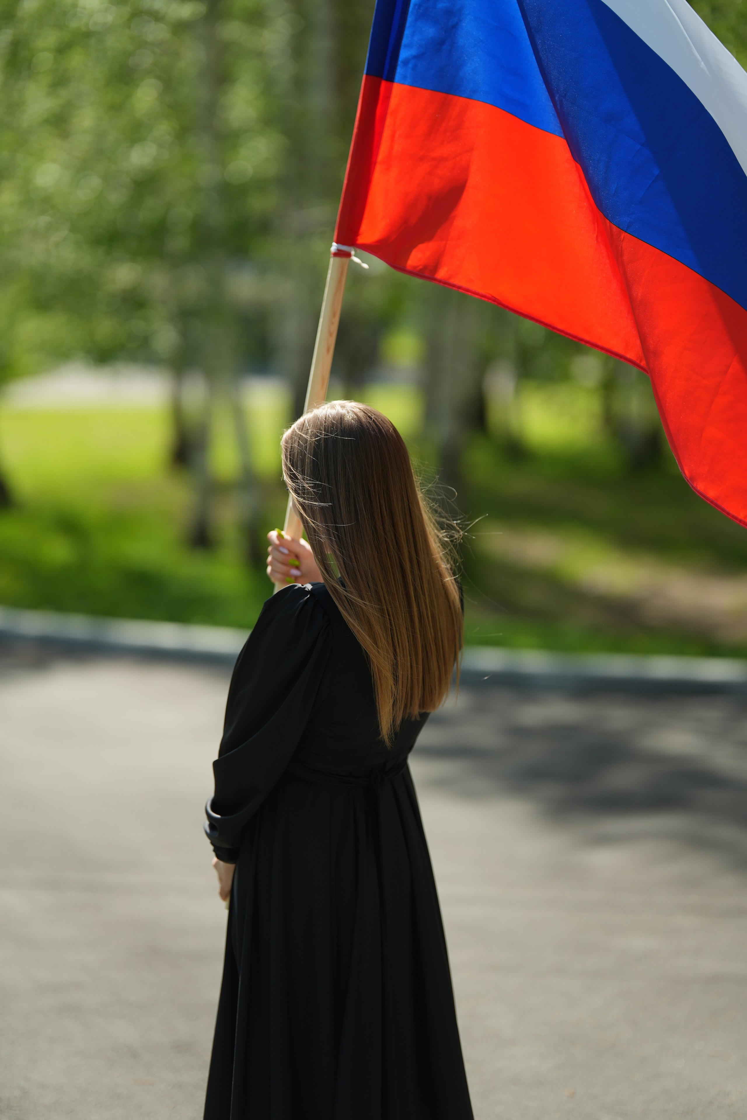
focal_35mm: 85
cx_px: 374
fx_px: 2645
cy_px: 560
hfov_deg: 16.1
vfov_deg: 23.9
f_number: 1.4
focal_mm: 85
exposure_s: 1/4000
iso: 100
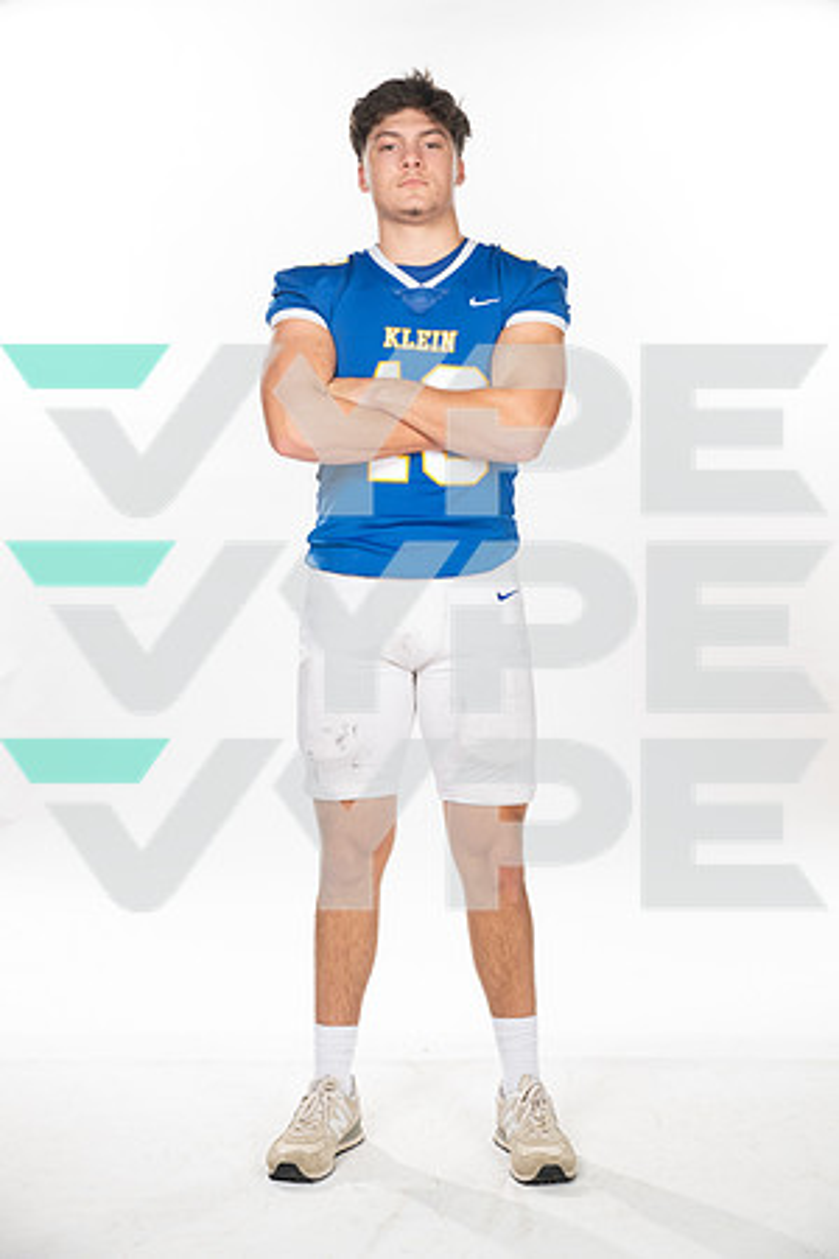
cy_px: 630
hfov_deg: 23.4
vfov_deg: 34.5
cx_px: 420
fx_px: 2027
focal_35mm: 58
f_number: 7.1
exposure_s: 1/320
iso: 800
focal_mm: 58
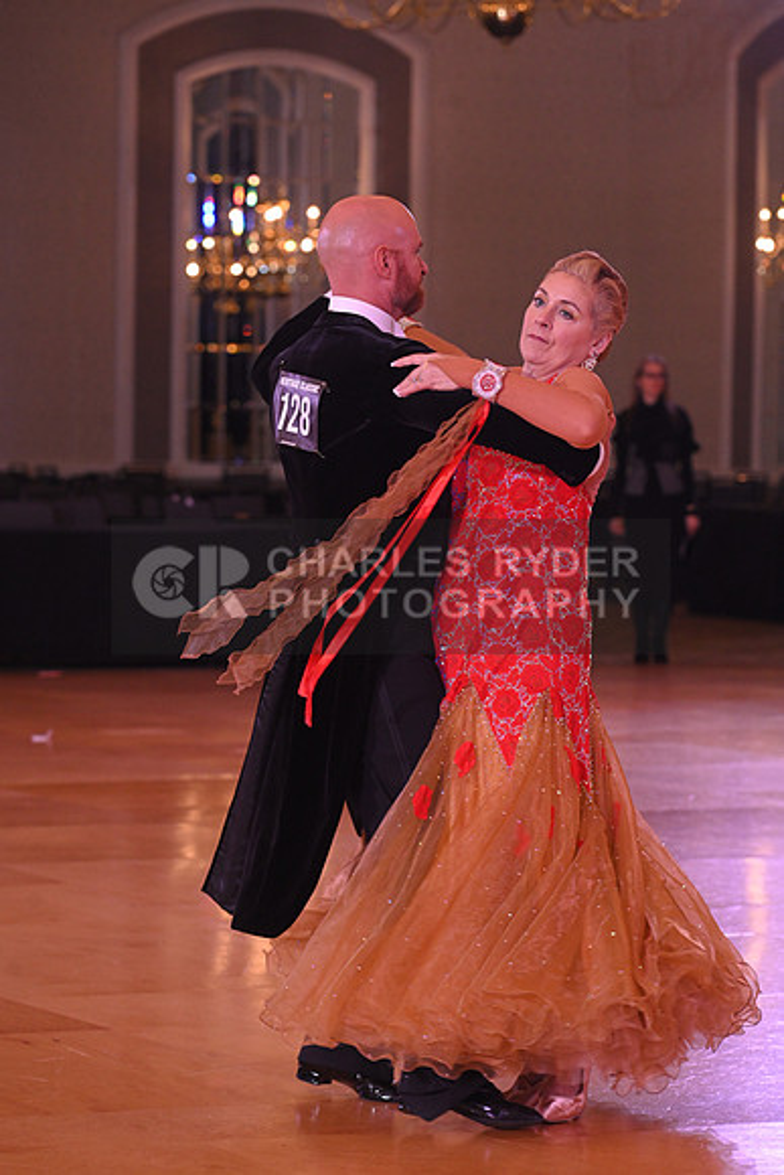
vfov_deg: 14.2
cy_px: 588
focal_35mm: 145
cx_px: 392
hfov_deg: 9.5
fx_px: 4733
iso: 2500
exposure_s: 1/200
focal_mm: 145
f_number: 6.3
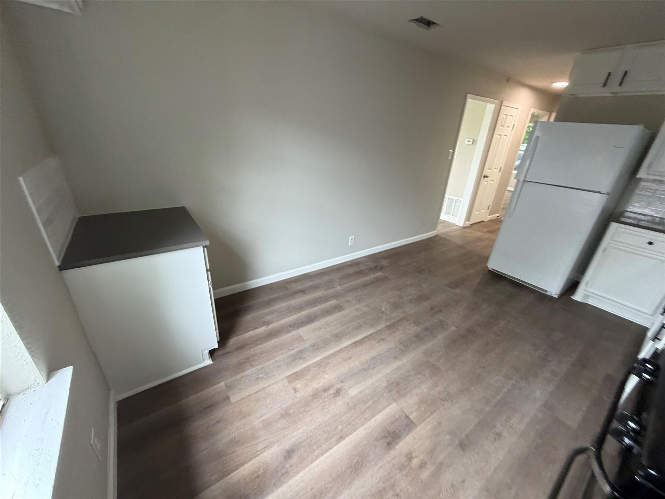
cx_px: 332
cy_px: 250
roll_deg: -7.1
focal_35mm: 14
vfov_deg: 85.7
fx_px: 269
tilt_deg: -22.8
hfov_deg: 102.1
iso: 320
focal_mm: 2.22
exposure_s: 1/87
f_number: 2.2
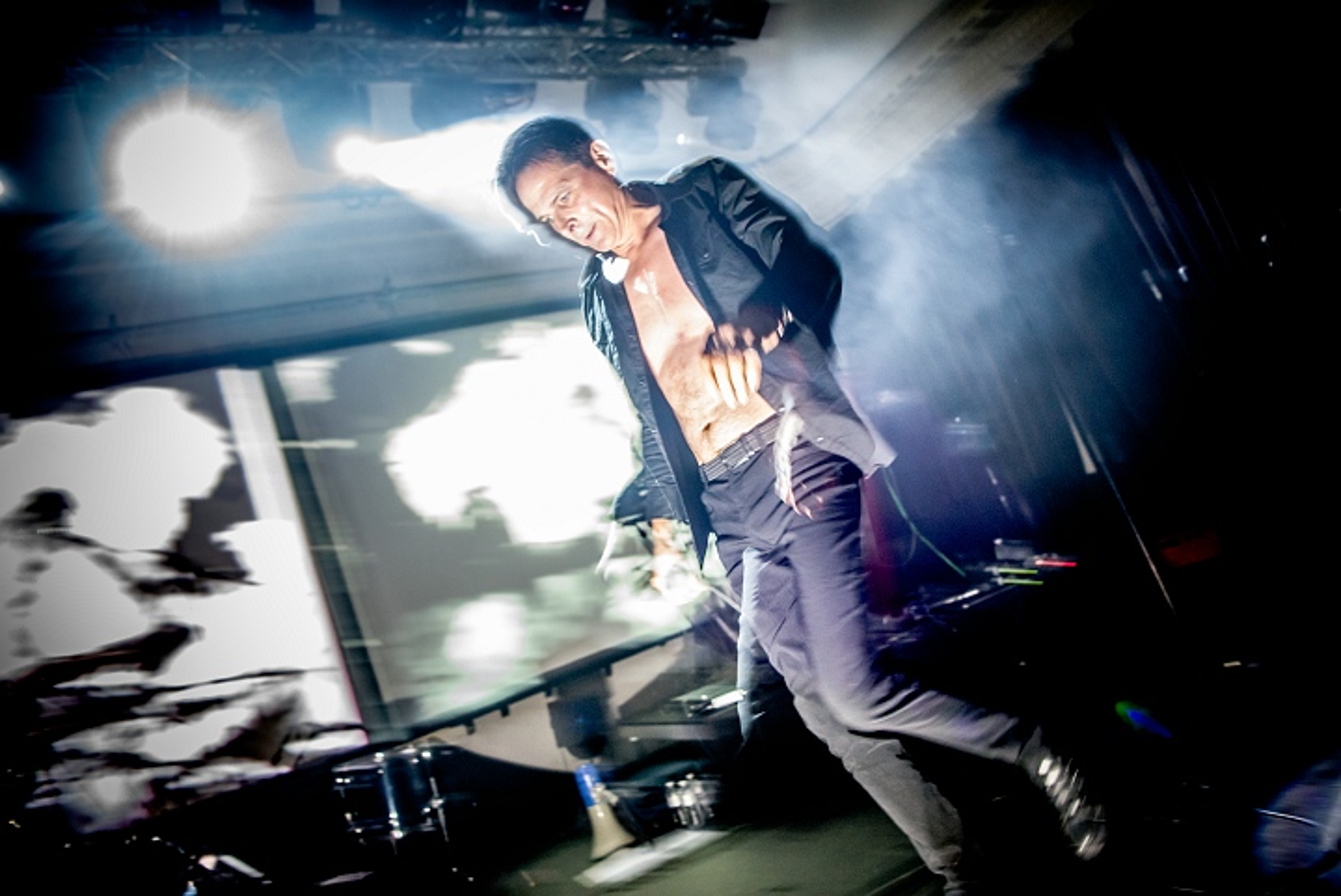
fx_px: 969
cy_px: 448
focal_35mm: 26
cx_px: 670
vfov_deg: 49.6
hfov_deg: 69.4
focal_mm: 26
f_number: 2.8
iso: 4000
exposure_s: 1/8
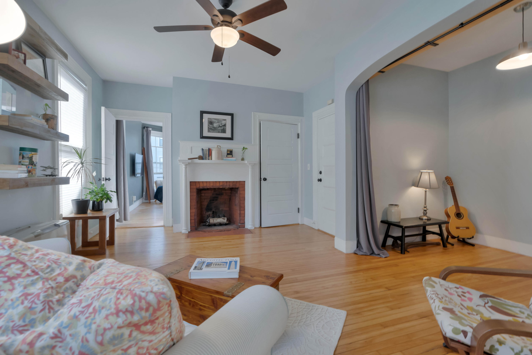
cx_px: 266
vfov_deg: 73.8
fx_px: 236
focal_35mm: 16
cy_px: 178
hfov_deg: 96.7
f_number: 8
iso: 800
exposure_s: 1/250
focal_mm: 16
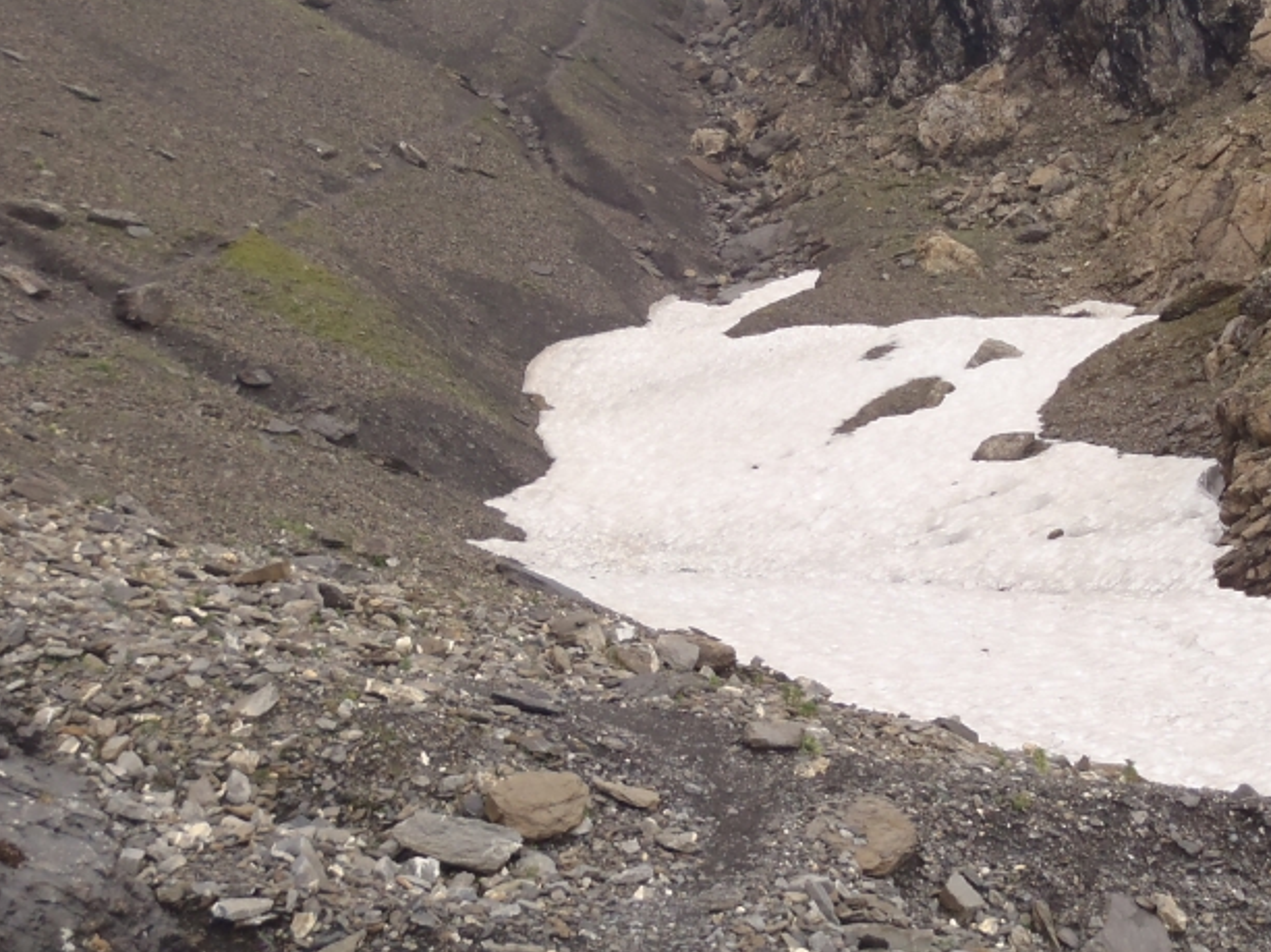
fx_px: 2312
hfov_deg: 30.6
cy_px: 147
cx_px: 792
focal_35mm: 63
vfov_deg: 22.8
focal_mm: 6.53
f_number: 5
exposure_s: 1/100
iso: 80
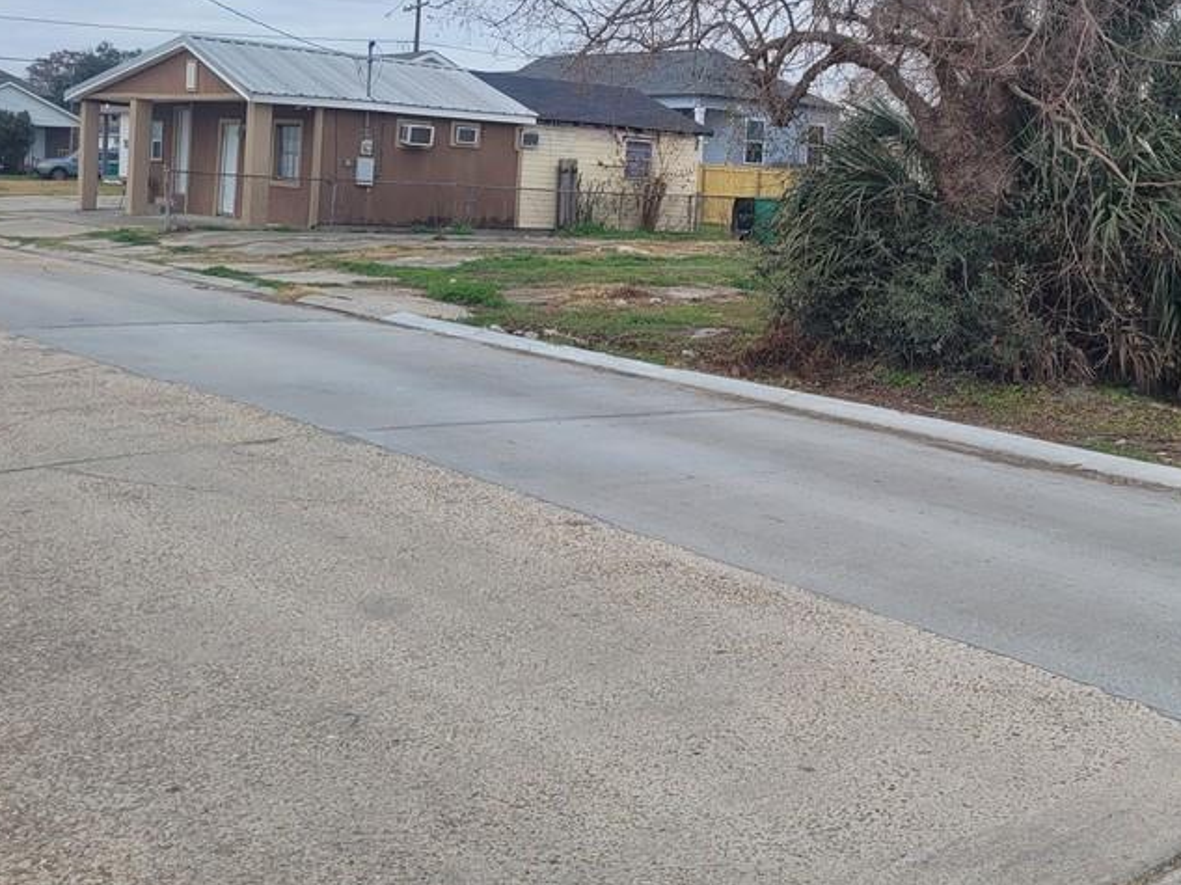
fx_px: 1432
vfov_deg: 33.6
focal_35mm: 42
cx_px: 784
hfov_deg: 44.2
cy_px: 216
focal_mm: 5.4
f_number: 1.8
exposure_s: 1/1318
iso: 40
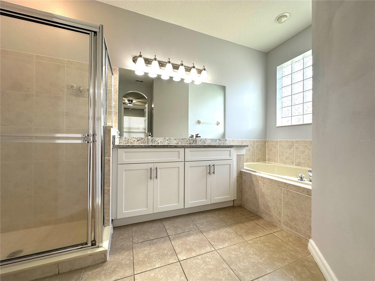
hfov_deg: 102.1
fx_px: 152
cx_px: 188
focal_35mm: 14
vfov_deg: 85.7
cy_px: 140
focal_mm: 2.22
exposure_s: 1/120
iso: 80
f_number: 2.2
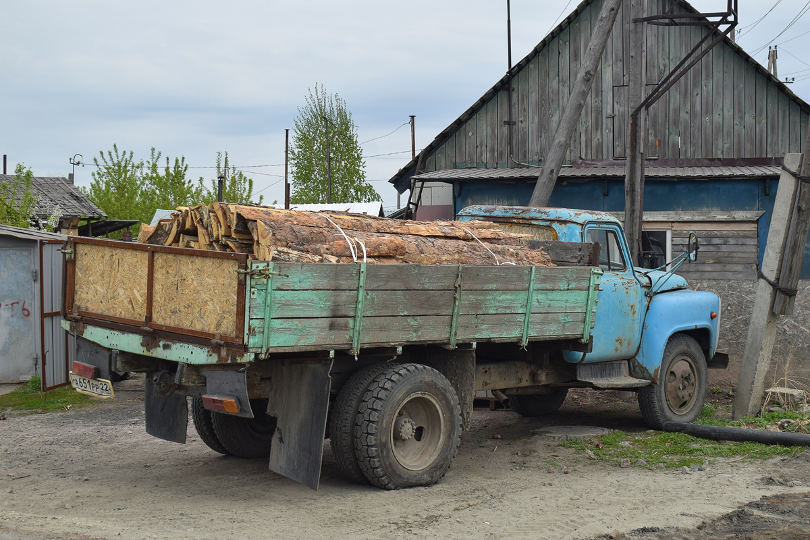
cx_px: 405
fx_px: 1181
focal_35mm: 52
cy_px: 270
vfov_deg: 25.8
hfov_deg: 37.9
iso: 200
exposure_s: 1/800
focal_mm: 35
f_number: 6.3
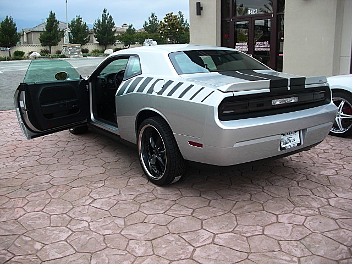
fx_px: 366
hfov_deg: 51.4
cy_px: 132
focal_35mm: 36
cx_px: 176
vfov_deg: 39.7
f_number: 2.8
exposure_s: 1/250
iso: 50
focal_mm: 6.3
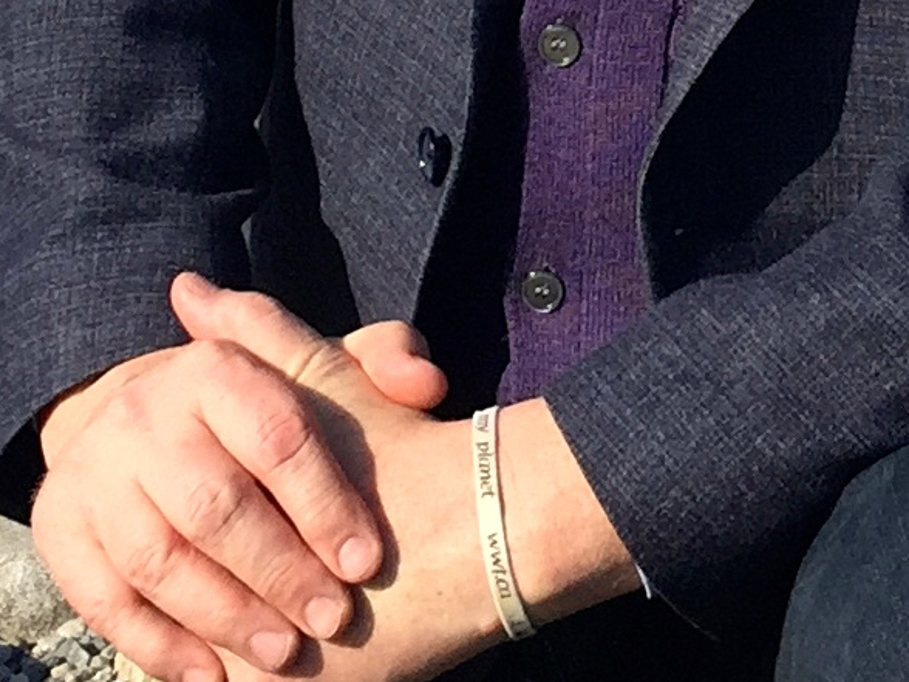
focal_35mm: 161
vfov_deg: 8.4
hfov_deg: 12.2
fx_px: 4228
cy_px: -968
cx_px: 875
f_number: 2.2
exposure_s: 1/1799
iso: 32
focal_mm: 4.15
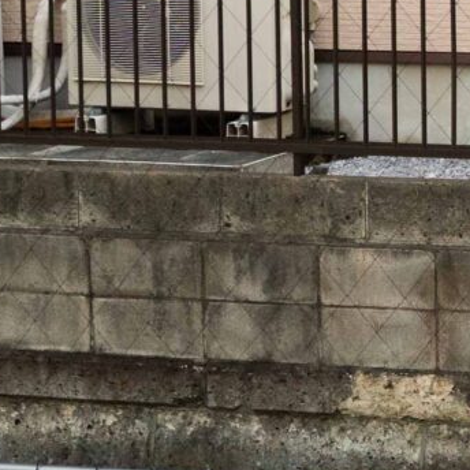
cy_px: 162
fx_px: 2919
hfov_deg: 8.9
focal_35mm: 190
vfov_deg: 9.2
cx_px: 810
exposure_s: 1/350
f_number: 4
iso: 400
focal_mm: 20
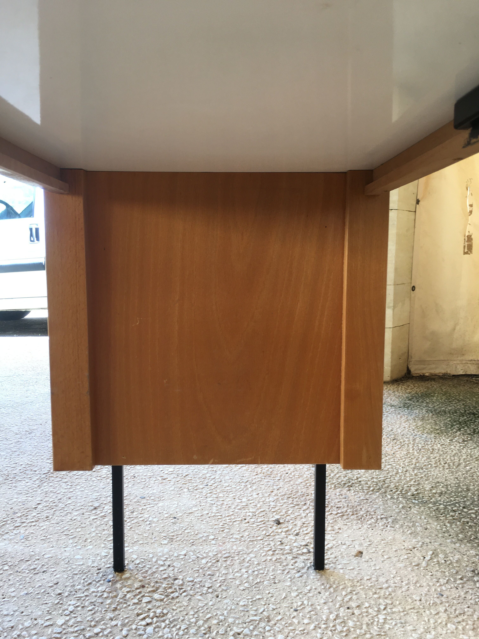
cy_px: 320
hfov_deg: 48.2
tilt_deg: -6.9
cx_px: 240
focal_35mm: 29
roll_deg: -1.0
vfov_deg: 61.7
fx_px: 535
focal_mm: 4.15
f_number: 2.2
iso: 32
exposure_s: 1/50
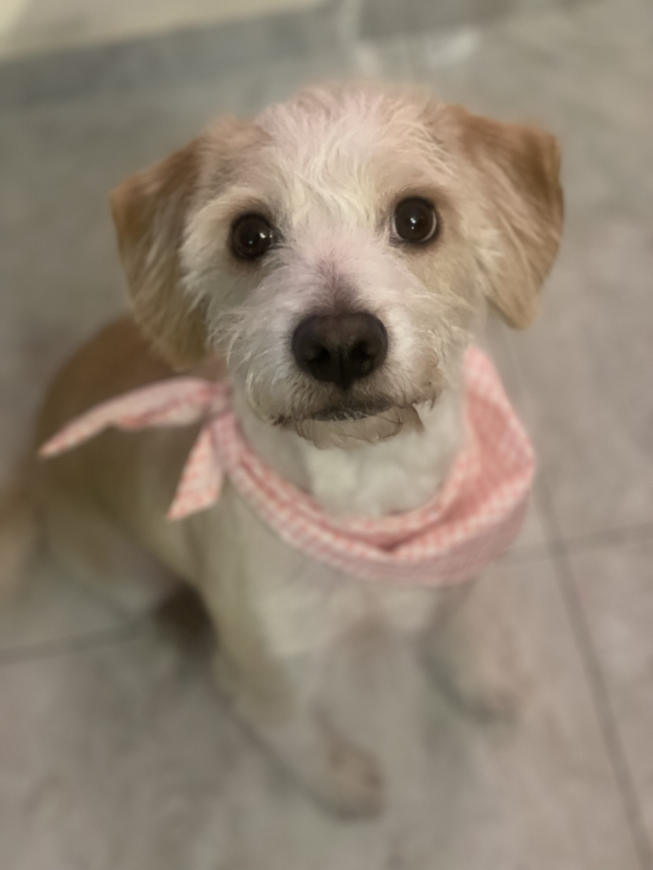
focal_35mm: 52
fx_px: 1308
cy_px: 435
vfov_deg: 36.8
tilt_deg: -64.9
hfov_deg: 28.0
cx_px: 326
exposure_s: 1/22
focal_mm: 6
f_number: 2
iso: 500
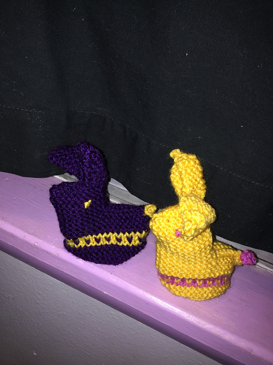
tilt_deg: -33.0
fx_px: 326
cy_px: 182
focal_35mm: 31
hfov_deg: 45.4
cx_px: 136
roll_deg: -13.2
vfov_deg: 58.4
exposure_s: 1/20
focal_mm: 3.3
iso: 25
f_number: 2.4
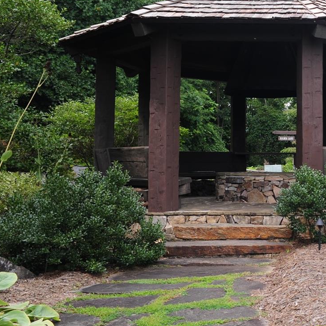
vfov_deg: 30.0
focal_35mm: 57
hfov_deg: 26.0
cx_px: 416
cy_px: 140
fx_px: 607
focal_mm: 24
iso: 200
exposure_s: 1/125
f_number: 5.6
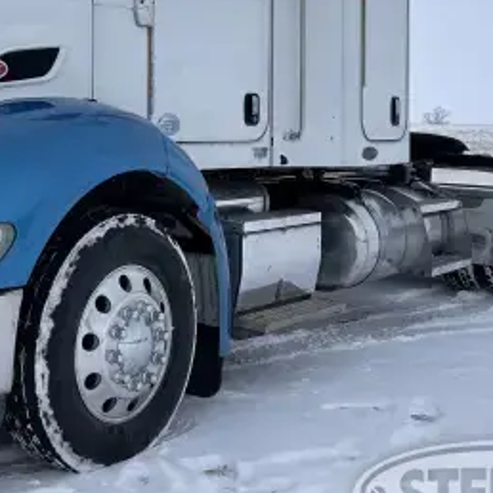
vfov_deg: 29.5
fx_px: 918
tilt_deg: +1.5
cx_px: 80
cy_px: 113
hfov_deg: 29.2
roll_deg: -1.5
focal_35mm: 57
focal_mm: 5.1
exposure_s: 1/5376
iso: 32
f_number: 1.6
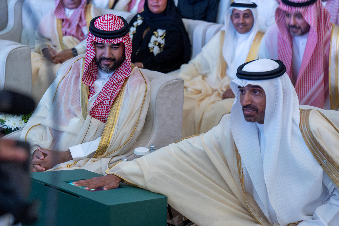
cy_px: 113
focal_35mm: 70
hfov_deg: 28.8
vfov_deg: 19.5
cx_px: 170
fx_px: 659
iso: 4000
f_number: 3.5
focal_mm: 70
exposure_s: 1/30
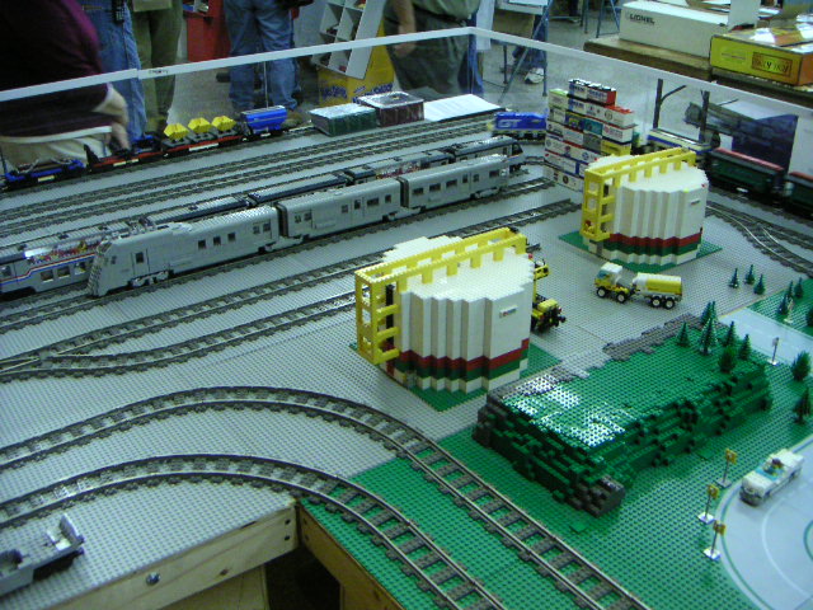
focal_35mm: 37
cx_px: 406
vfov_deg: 38.7
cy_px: 305
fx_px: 869
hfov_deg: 50.1
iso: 400
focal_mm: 4.8
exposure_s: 1/45
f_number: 2.8
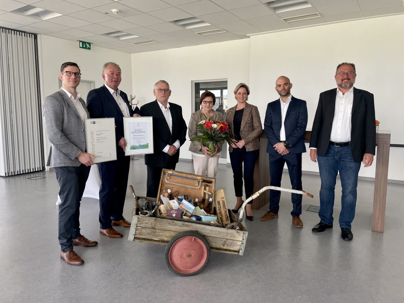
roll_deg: +0.2
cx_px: 202
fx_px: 303
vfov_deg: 53.1
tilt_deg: -6.9
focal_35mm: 26
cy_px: 152
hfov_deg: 67.3
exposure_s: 1/101
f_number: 1.6
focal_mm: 4.2
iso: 125
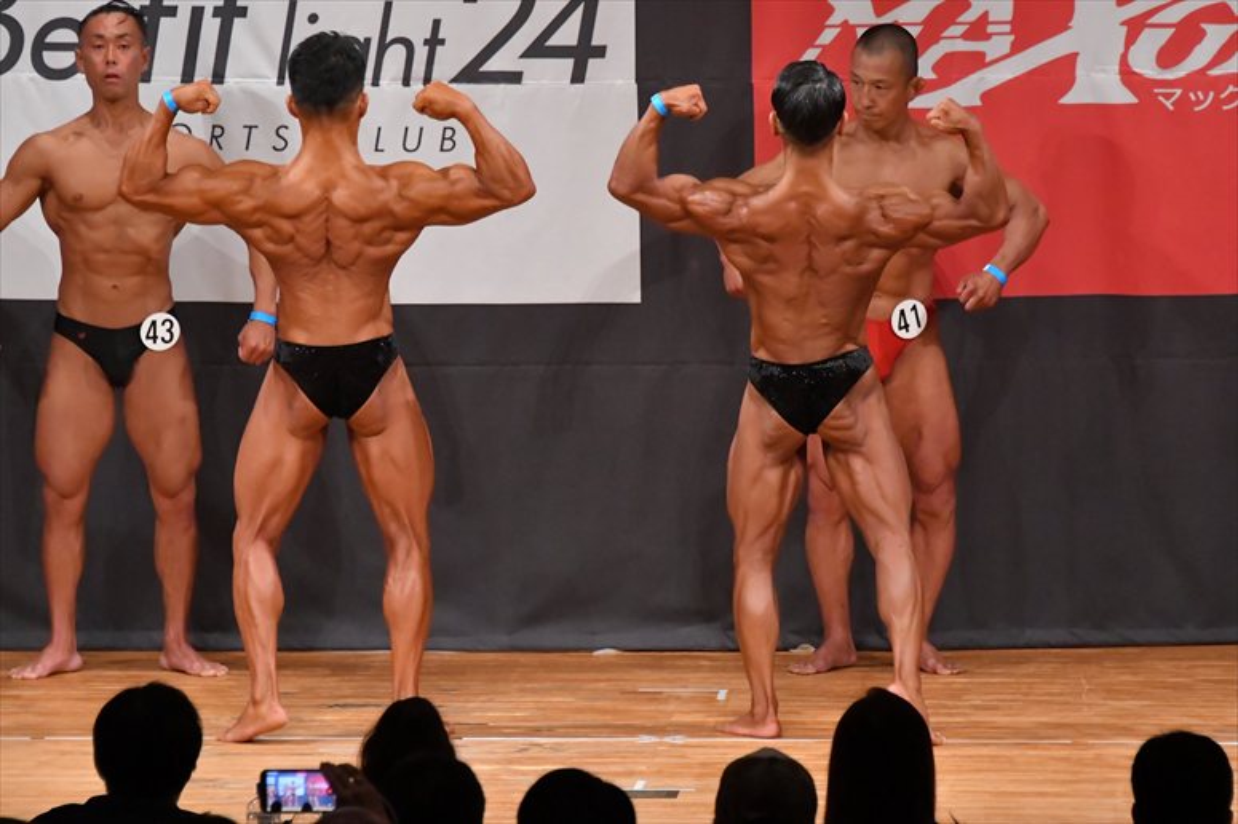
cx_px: 619
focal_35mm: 285
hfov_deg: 7.2
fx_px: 9796
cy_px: 412
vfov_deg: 4.8
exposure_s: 1/400
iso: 8000
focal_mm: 190
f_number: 5.6
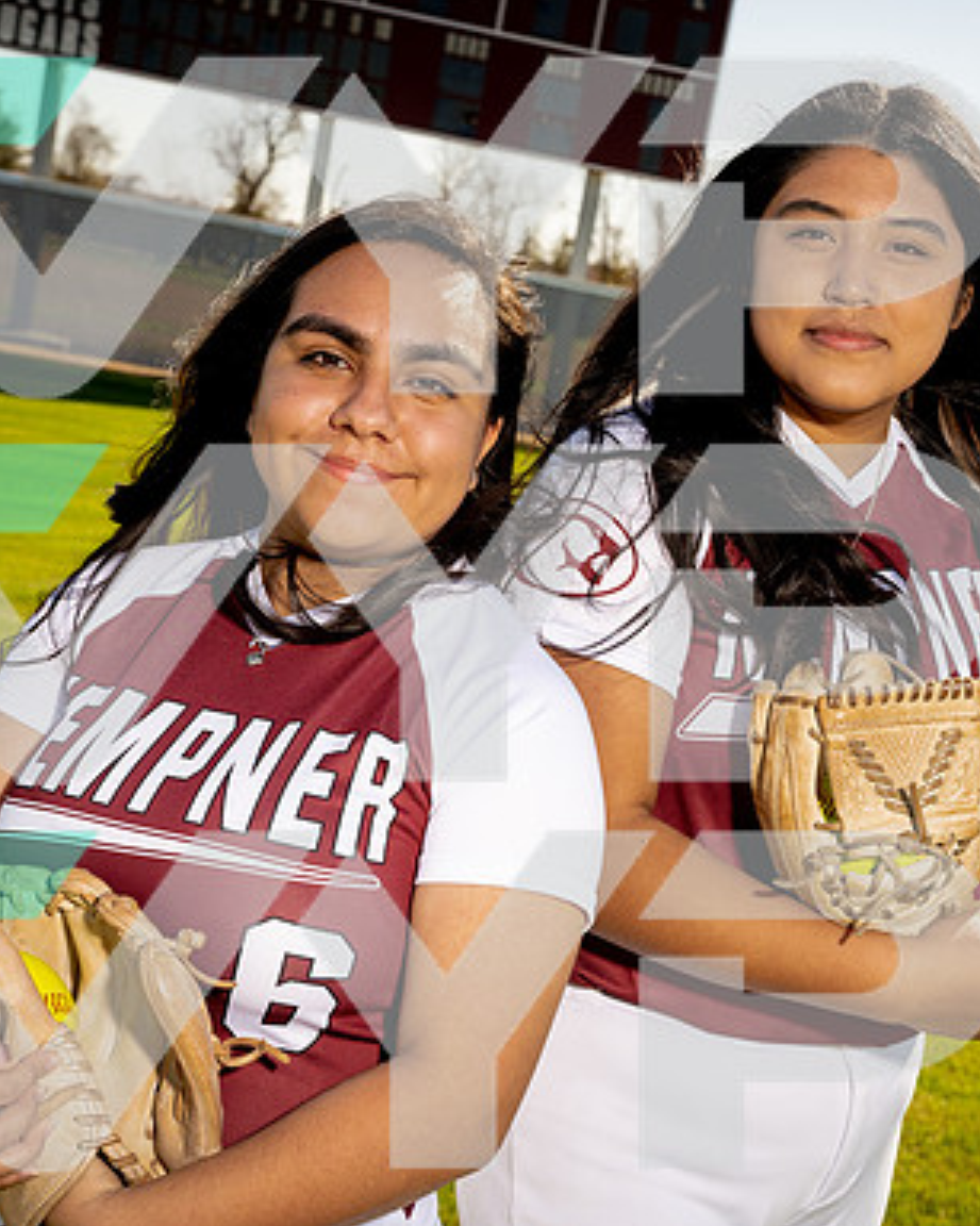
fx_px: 2466
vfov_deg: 27.9
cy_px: 615
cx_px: 587
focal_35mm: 68
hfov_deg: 22.4
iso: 100
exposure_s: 1/250
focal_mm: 48
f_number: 7.1
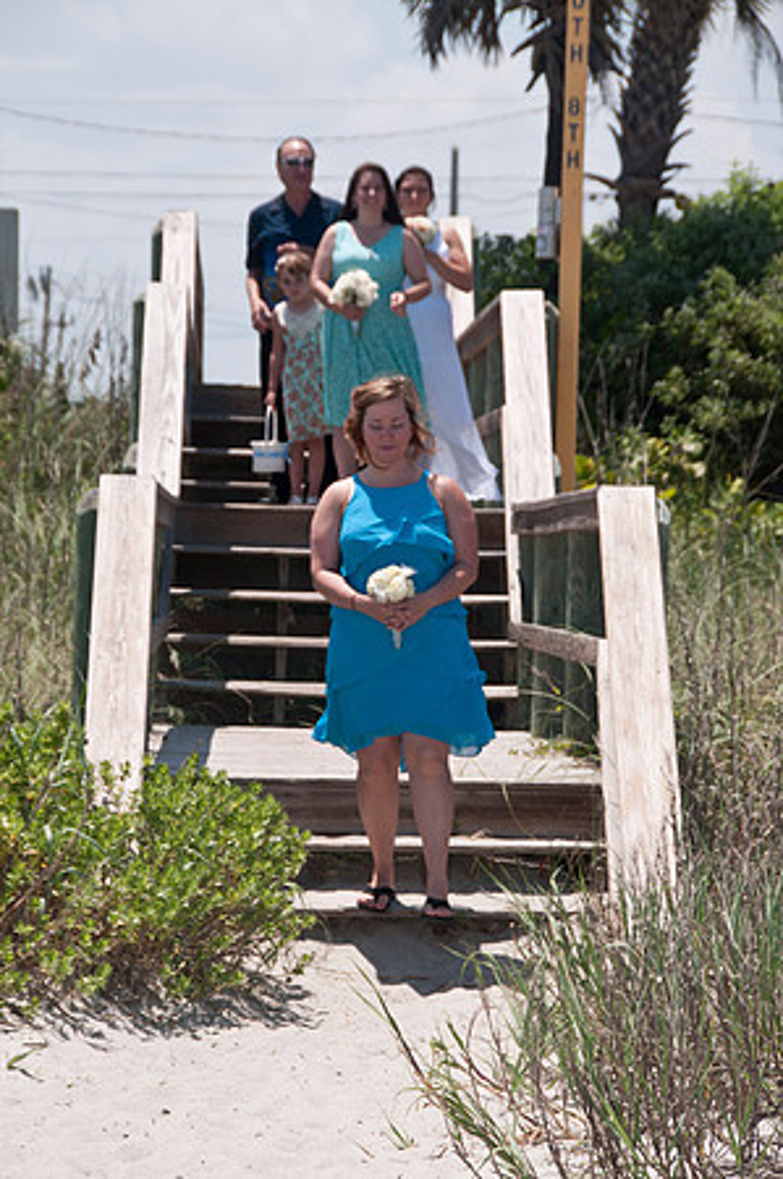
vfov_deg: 13.1
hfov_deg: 8.7
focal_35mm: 158
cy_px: 590
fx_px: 5150
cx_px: 392
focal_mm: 105
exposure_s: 1/250
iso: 100
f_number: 10
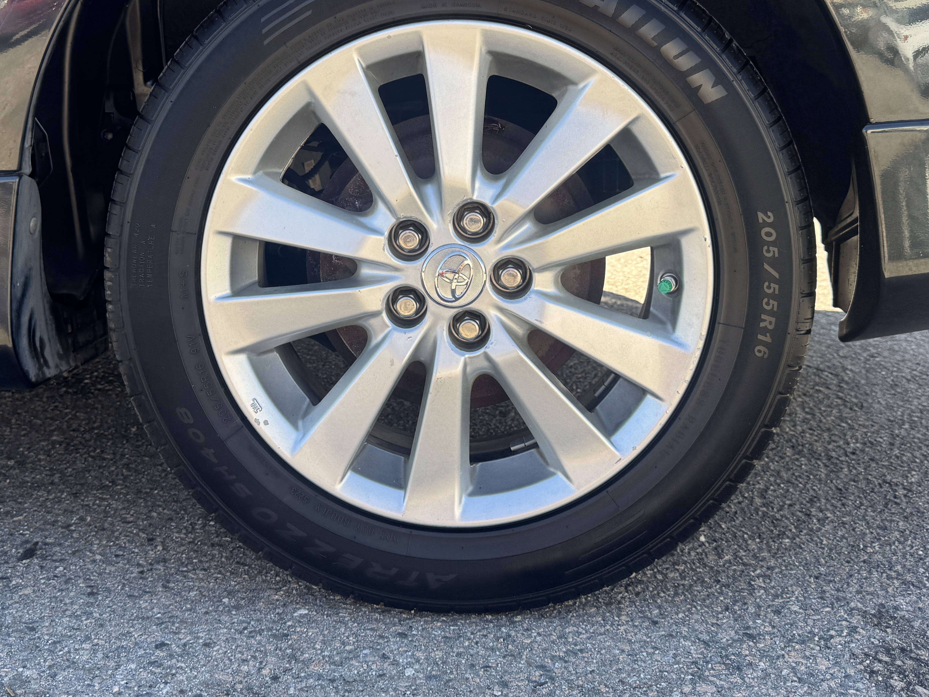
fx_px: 1073
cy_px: 207
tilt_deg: -7.3
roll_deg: -0.8
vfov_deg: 35.4
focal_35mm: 40
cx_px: 422
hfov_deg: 46.7
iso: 80
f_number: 1.78
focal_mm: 6.76
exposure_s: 1/572
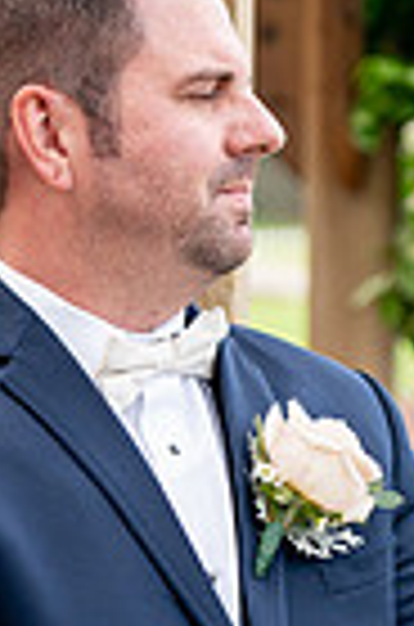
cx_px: 169
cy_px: 491
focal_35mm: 227
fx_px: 3935
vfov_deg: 9.1
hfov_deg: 6.0
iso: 500
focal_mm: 70
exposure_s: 1/1250
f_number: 3.2
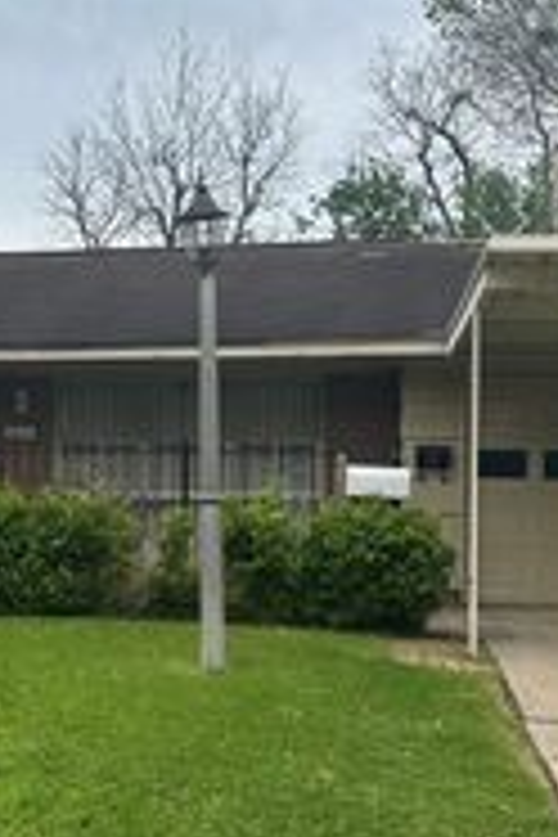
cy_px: 475
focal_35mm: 67
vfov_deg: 30.0
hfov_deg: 19.8
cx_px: 18
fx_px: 1558
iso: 80
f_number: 1.78
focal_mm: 6.86
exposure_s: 1/1157
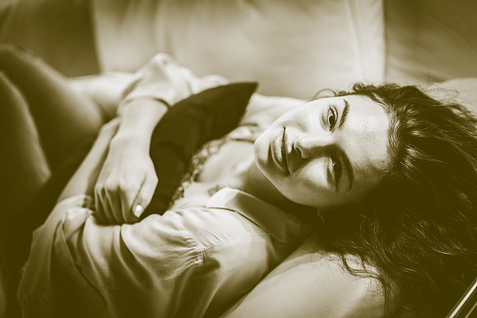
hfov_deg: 23.9
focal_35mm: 85
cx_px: 238
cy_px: 159
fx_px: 1126
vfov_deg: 16.1
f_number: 1.8
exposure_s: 1/200
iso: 400
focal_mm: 85
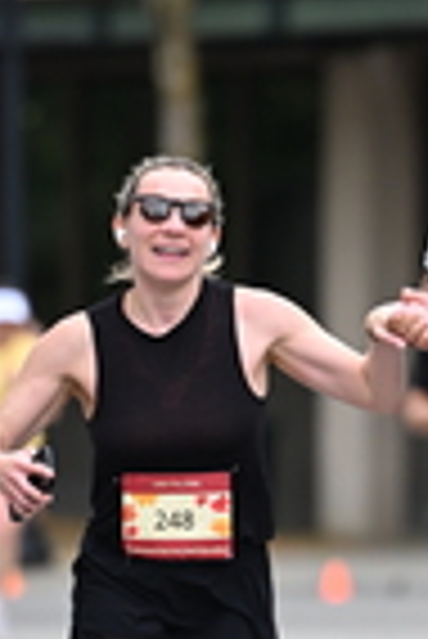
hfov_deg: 1.8
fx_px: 13786
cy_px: 387
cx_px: 435
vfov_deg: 2.7
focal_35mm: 775
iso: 640
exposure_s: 1/2000
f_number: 2.8
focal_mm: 200
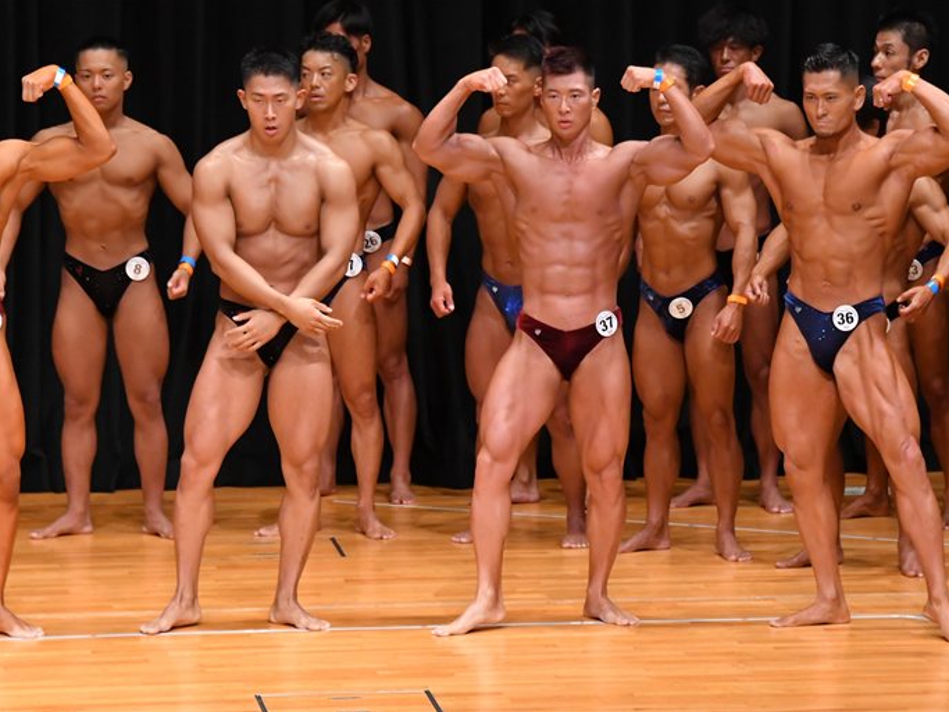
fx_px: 7620
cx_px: 515
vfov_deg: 5.3
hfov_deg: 7.1
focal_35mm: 278
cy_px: 355
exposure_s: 1/400
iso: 5000
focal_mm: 170
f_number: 5.6
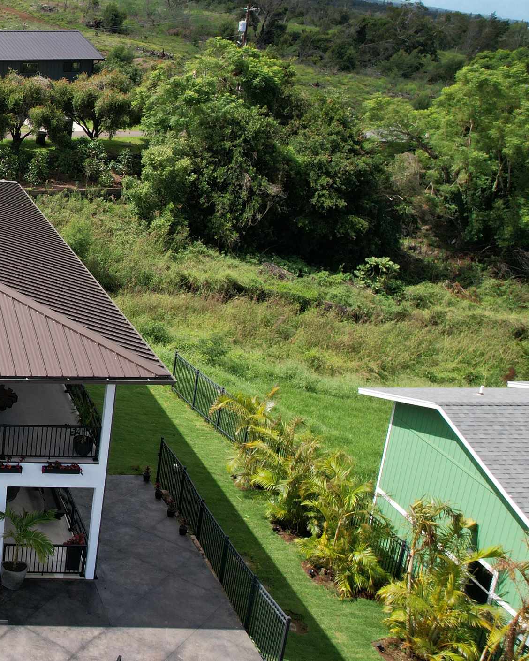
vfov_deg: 40.9
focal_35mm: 45
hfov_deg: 27.9
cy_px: 263
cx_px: -154
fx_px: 880
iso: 120
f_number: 2.8
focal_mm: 8.38
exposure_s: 1/1600
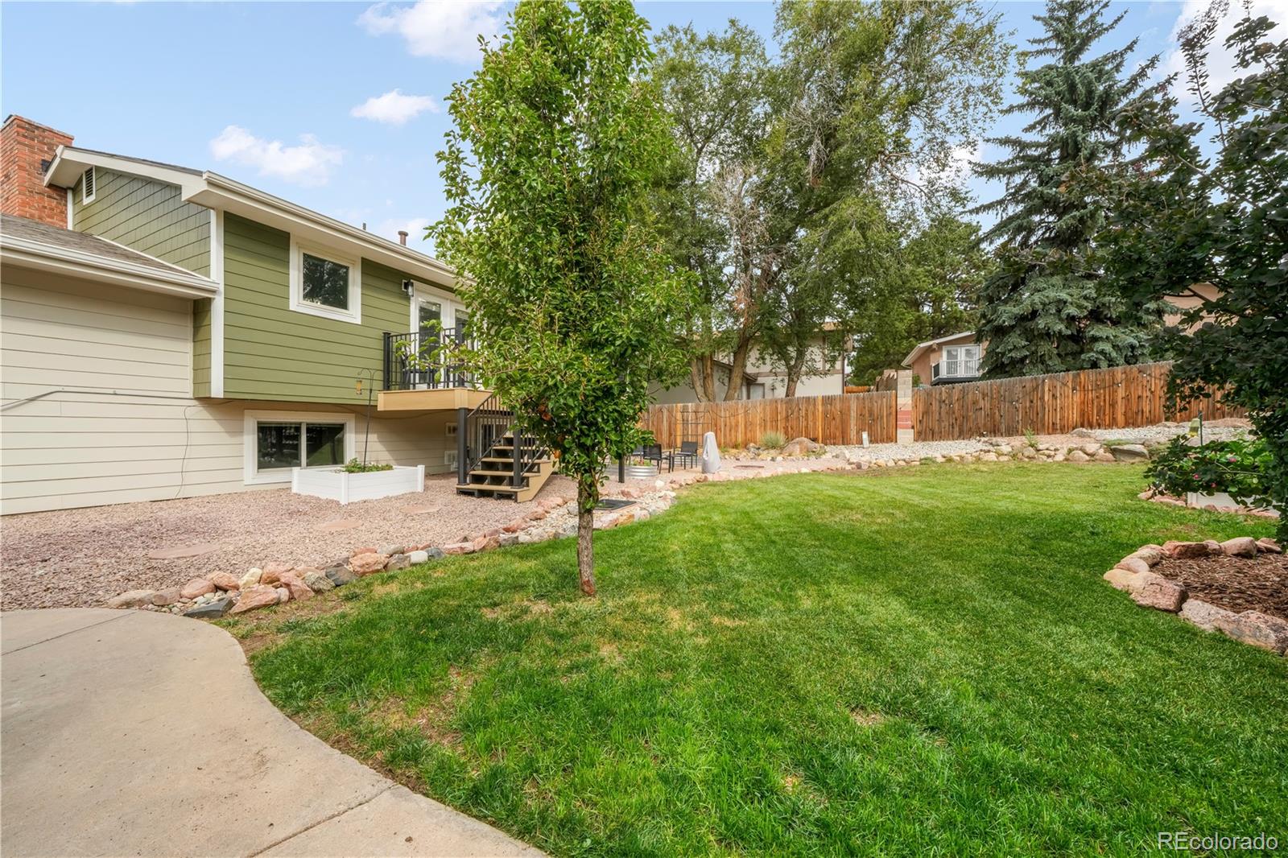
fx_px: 465
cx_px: 644
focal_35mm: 13
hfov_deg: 108.3
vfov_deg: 85.4
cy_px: 429
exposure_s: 1/40
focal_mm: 13
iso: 400
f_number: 14
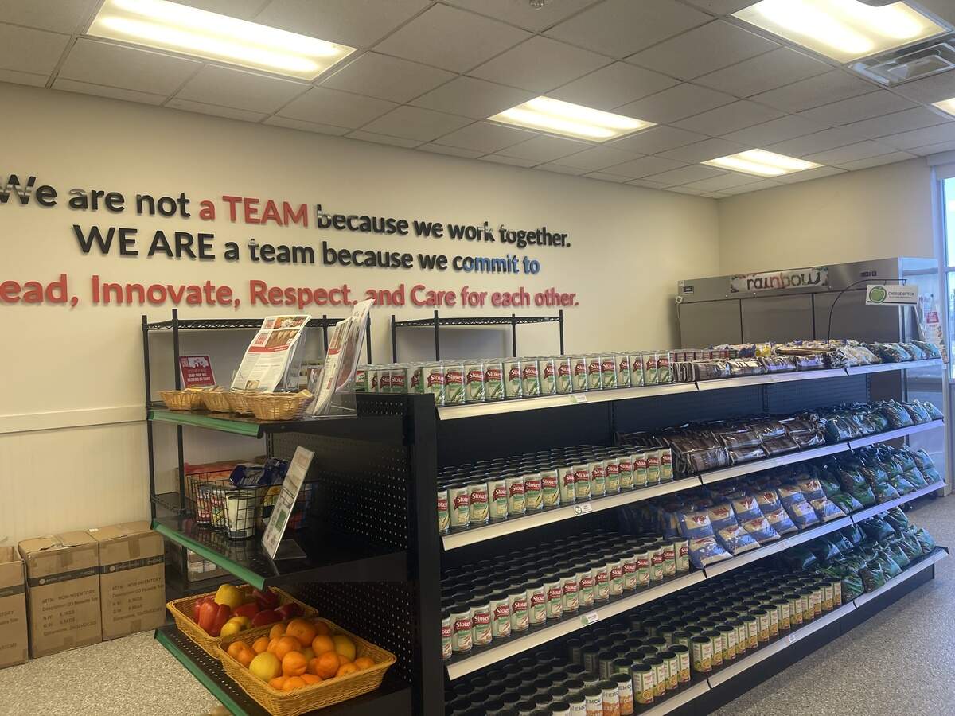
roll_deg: +2.5
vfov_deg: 54.9
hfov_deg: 69.4
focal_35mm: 25
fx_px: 690
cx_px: 478
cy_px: 358
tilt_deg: -0.9
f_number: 1.6
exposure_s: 1/100
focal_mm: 5.1
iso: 125
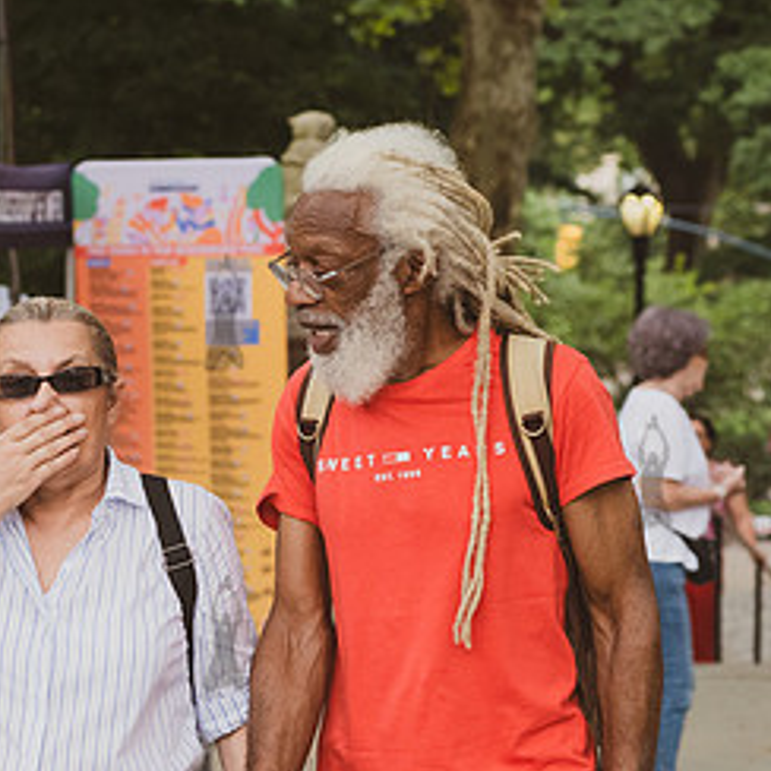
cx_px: 226
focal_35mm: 179
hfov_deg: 9.8
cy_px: 664
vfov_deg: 9.7
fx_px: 4511
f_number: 5
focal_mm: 80
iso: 2000
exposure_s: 1/1250
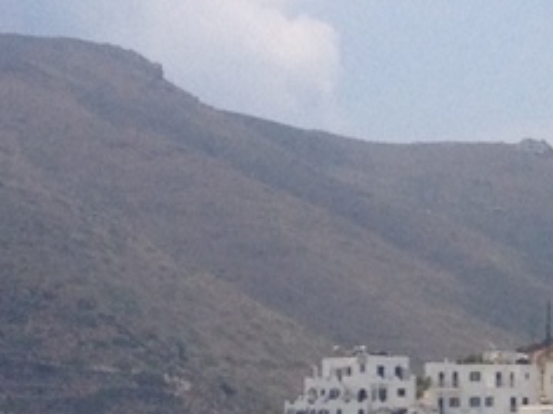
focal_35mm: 238
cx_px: 1068
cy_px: 522
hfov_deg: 8.0
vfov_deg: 6.2
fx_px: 3800
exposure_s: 1/3247
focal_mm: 4.28
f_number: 2.4
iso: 50
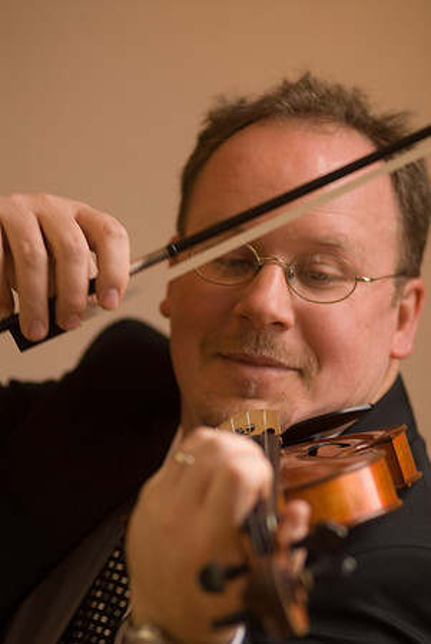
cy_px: 322
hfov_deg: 6.3
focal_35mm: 218
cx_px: 216
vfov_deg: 9.5
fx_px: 3897
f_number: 2.8
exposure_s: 1/60
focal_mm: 145
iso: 320
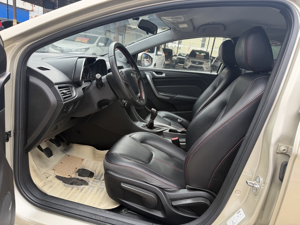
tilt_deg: -17.0
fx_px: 208
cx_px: 150
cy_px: 112
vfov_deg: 56.8
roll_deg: -9.2
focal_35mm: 24
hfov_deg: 71.6
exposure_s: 1/514
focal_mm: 6.76
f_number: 1.78
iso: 100
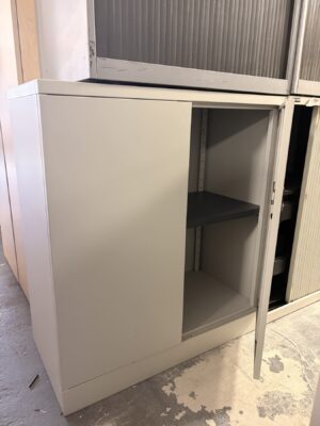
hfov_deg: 53.1
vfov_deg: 67.3
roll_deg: -0.5
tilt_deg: -14.1
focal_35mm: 26
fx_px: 320
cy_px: 213
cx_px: 160
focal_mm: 5.96
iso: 320
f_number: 1.6
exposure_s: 1/50
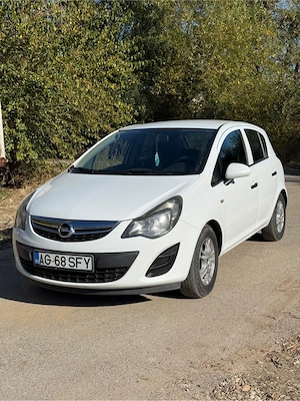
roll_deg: +0.9
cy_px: 200
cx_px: 150
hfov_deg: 30.3
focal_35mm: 48
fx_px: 555
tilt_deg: -8.4
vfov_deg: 39.7
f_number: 1.78
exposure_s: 1/9901
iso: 80
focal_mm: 6.76
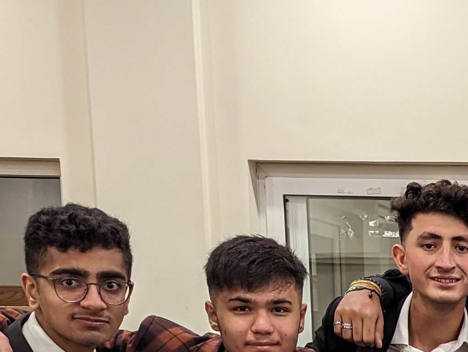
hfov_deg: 18.1
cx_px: 708
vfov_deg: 14.3
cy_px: 550
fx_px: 1300
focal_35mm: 96
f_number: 1.85
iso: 104
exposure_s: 1/30
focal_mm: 6.81
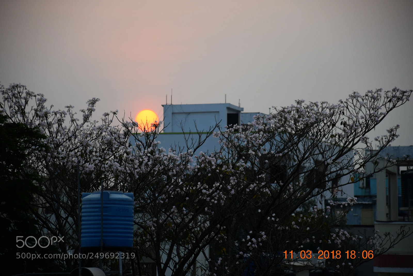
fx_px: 2409
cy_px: 138
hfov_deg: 9.8
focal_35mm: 210
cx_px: 206
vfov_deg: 6.5
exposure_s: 1/80
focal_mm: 140
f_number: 5.6
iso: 100
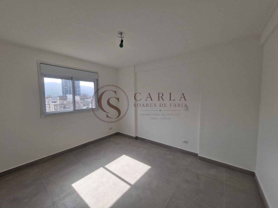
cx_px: 139
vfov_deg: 89.9
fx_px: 104
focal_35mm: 13
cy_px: 104
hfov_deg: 106.2
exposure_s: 1/722
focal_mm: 1.74
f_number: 2.2
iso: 50
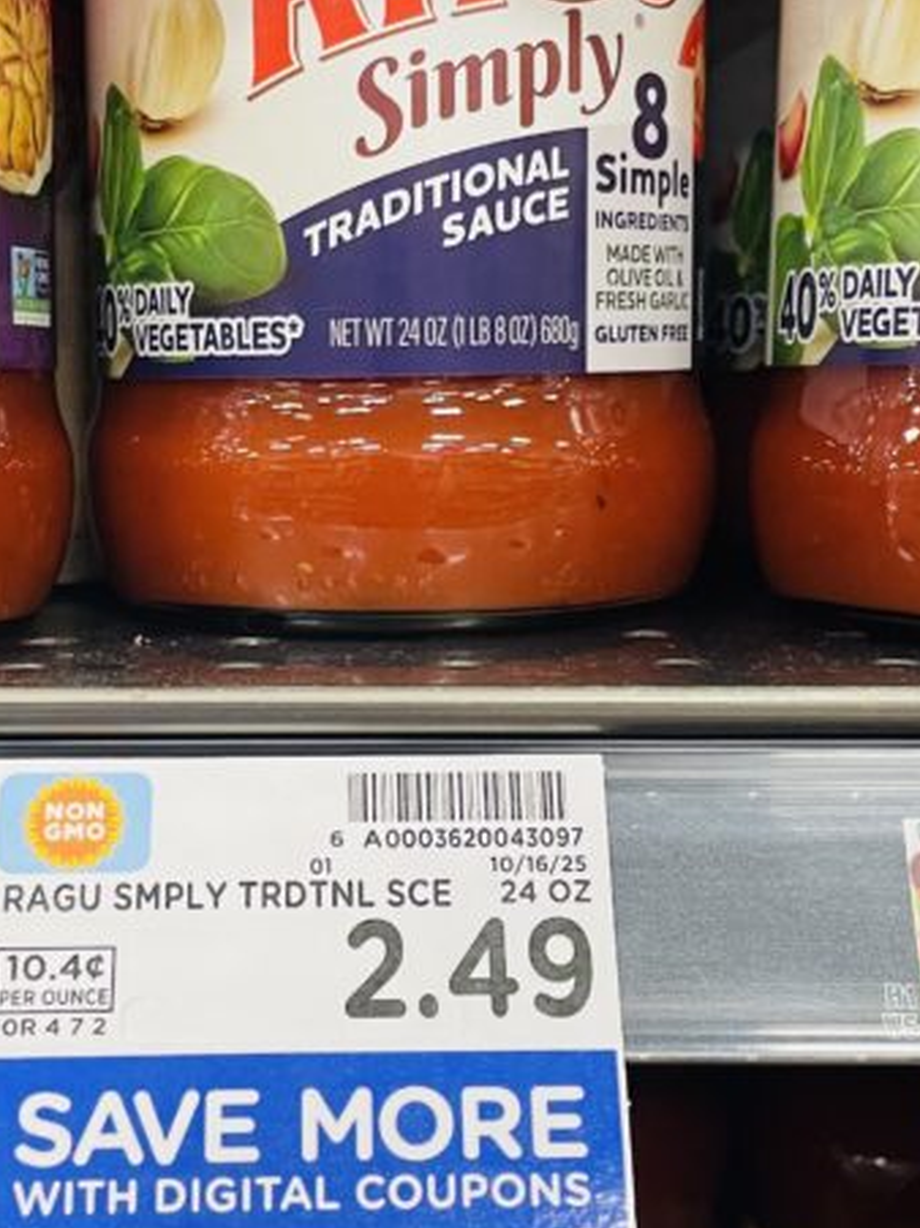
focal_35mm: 59
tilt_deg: -6.8
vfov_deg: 32.7
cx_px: 378
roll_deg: -0.2
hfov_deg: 24.8
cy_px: 648
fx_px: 2092
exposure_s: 1/60
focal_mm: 4.2
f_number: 1.6
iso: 160
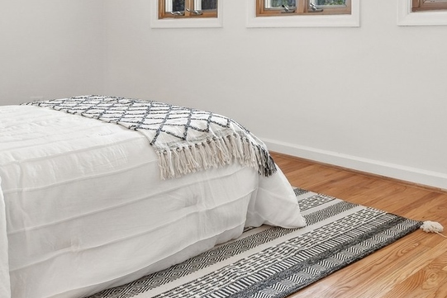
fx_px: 522
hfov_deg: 46.1
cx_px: 268
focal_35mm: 42
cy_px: 36
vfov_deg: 30.7
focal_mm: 14
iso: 400
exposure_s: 1/6
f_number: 8
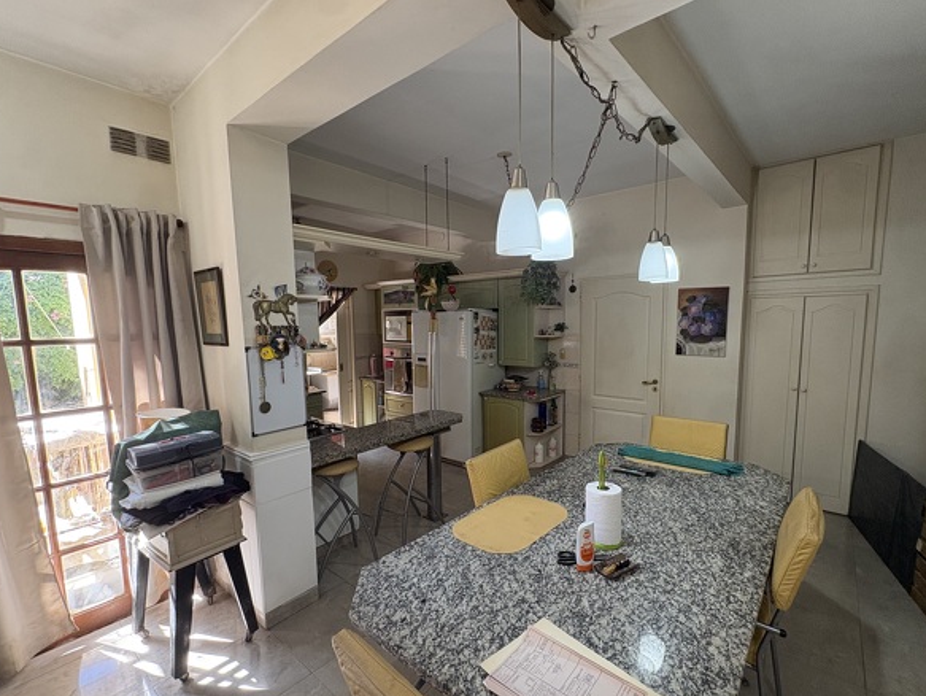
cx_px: 480
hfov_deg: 94.4
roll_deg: +1.4
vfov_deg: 78.1
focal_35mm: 16
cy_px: 370
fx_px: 428
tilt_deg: -6.4
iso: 320
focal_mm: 2.22
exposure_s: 1/50
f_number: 2.2
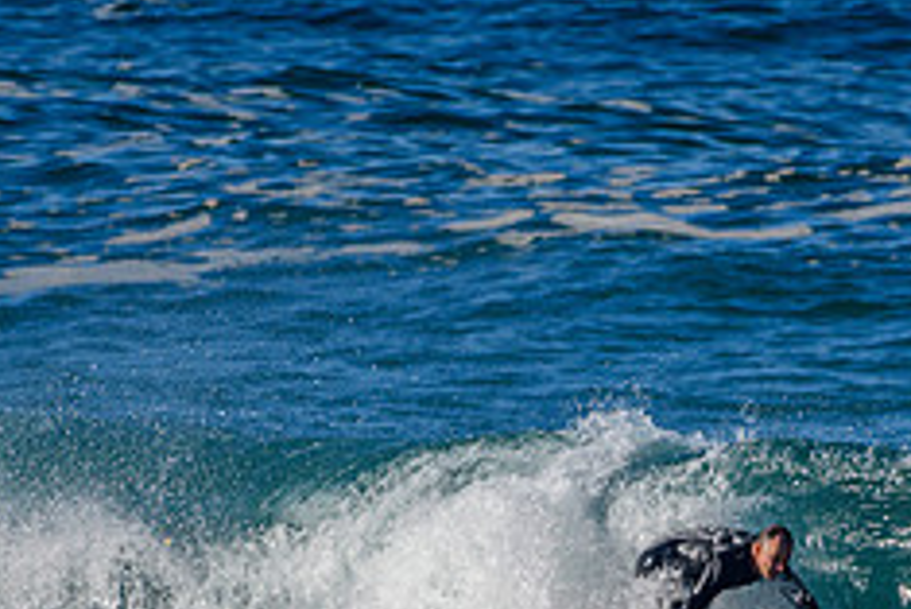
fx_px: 46944
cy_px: 650
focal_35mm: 1854
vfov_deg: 0.7
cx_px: 644
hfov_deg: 1.1
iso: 220
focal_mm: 500
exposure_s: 1/2000
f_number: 5.6
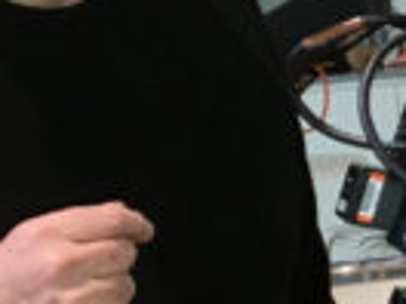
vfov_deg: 8.3
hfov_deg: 9.9
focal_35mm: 176
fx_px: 2064
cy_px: 387
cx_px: 950
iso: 50
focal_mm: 4.2
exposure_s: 1/33
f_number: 2.2
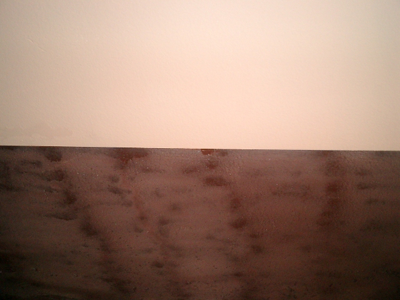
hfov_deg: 51.4
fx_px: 416
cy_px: 150
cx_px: 200
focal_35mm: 36
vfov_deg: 39.7
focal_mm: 7.5
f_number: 3.2
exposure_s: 1/30
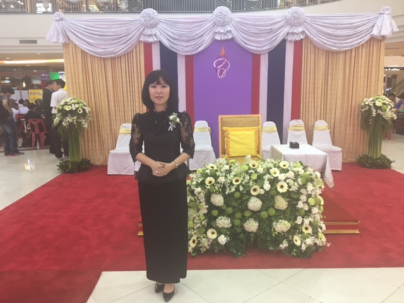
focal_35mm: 29
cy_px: 152
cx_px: 202
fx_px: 338
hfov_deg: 61.7
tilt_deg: -9.8
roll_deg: +0.3
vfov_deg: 48.2
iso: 80
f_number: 2.2
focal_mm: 4.15
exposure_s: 1/33
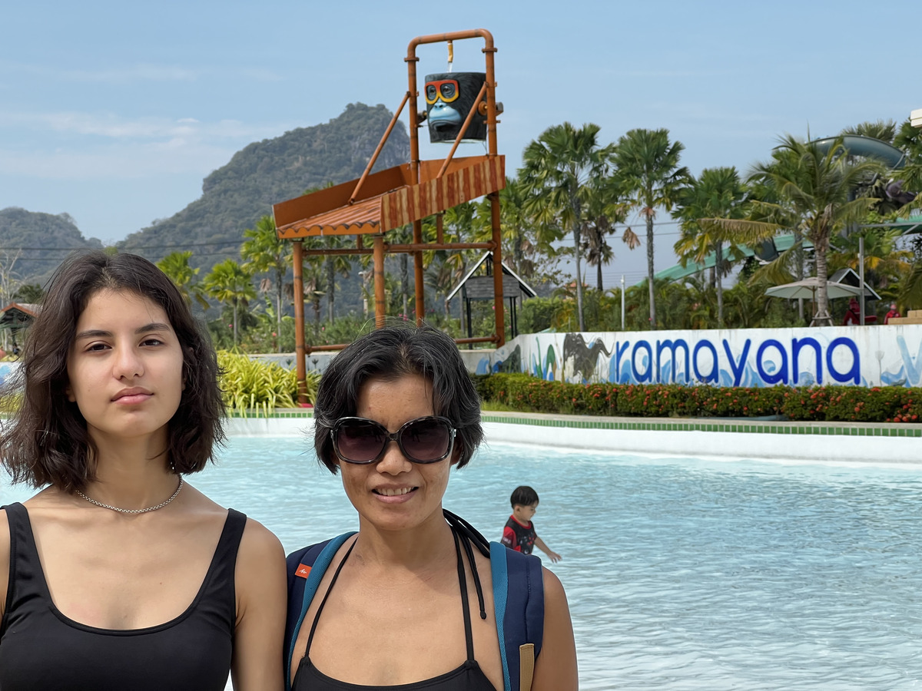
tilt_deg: +0.5
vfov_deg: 19.1
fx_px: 2051
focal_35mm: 77
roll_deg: +1.6
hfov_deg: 25.3
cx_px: 461
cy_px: 346
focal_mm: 9
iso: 32
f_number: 2.8
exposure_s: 1/847
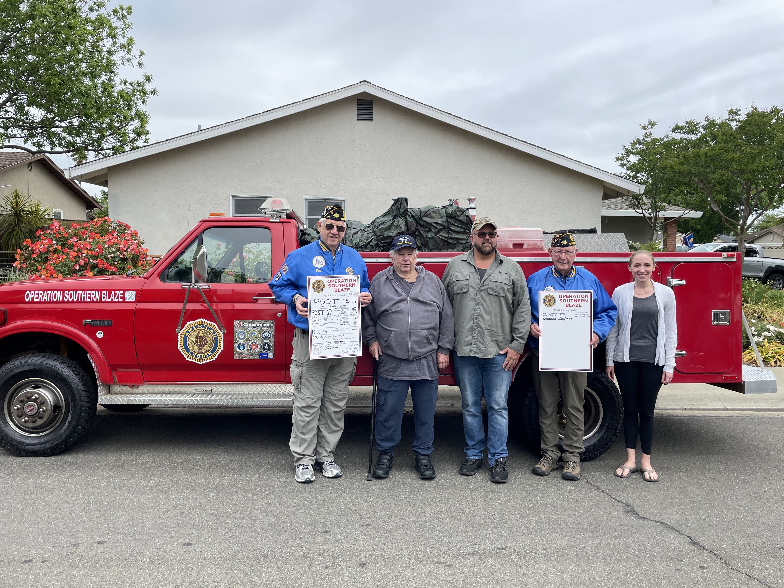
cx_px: 392
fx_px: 589
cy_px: 294
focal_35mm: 26
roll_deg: -1.2
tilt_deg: -3.0
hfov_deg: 67.3
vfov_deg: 53.1
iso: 32
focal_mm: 4.2
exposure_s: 1/1618
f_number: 1.6
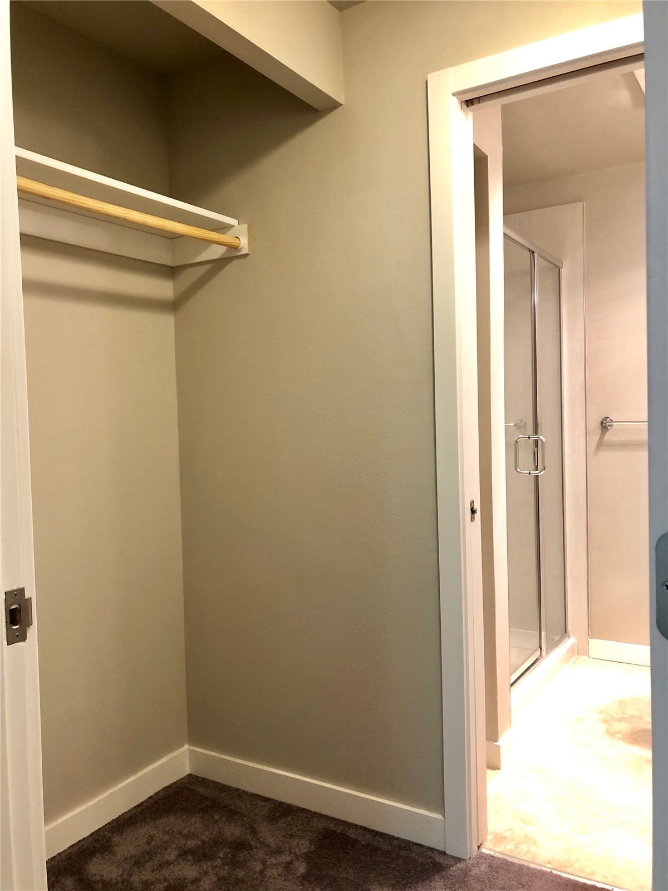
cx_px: 334
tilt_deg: -1.7
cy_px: 446
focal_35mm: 28
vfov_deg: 63.4
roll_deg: +1.7
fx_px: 720
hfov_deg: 49.7
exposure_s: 1/15
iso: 50
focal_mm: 3.99
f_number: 1.8
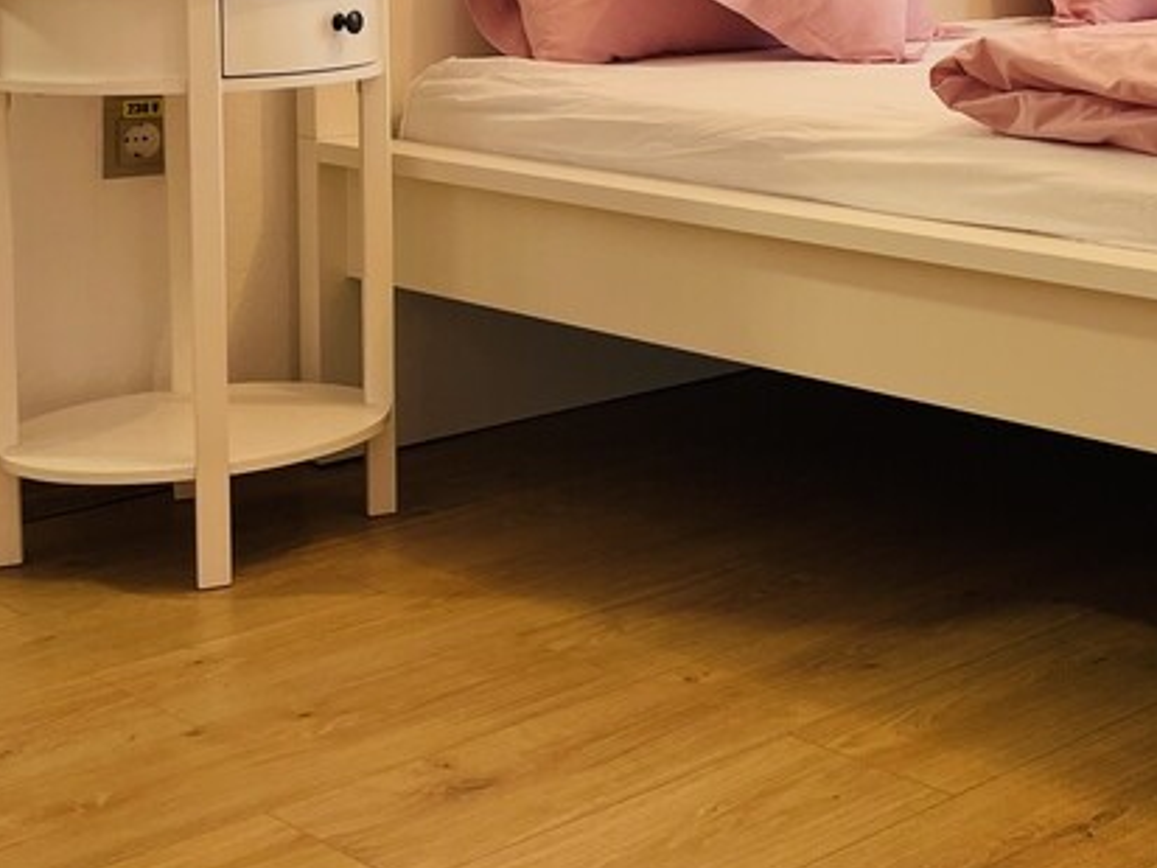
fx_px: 2073
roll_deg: -0.7
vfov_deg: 22.8
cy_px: 11
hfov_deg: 28.0
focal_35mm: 62
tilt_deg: -3.9
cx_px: 1322
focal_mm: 5.1
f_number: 1.6
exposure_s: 1/100
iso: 64
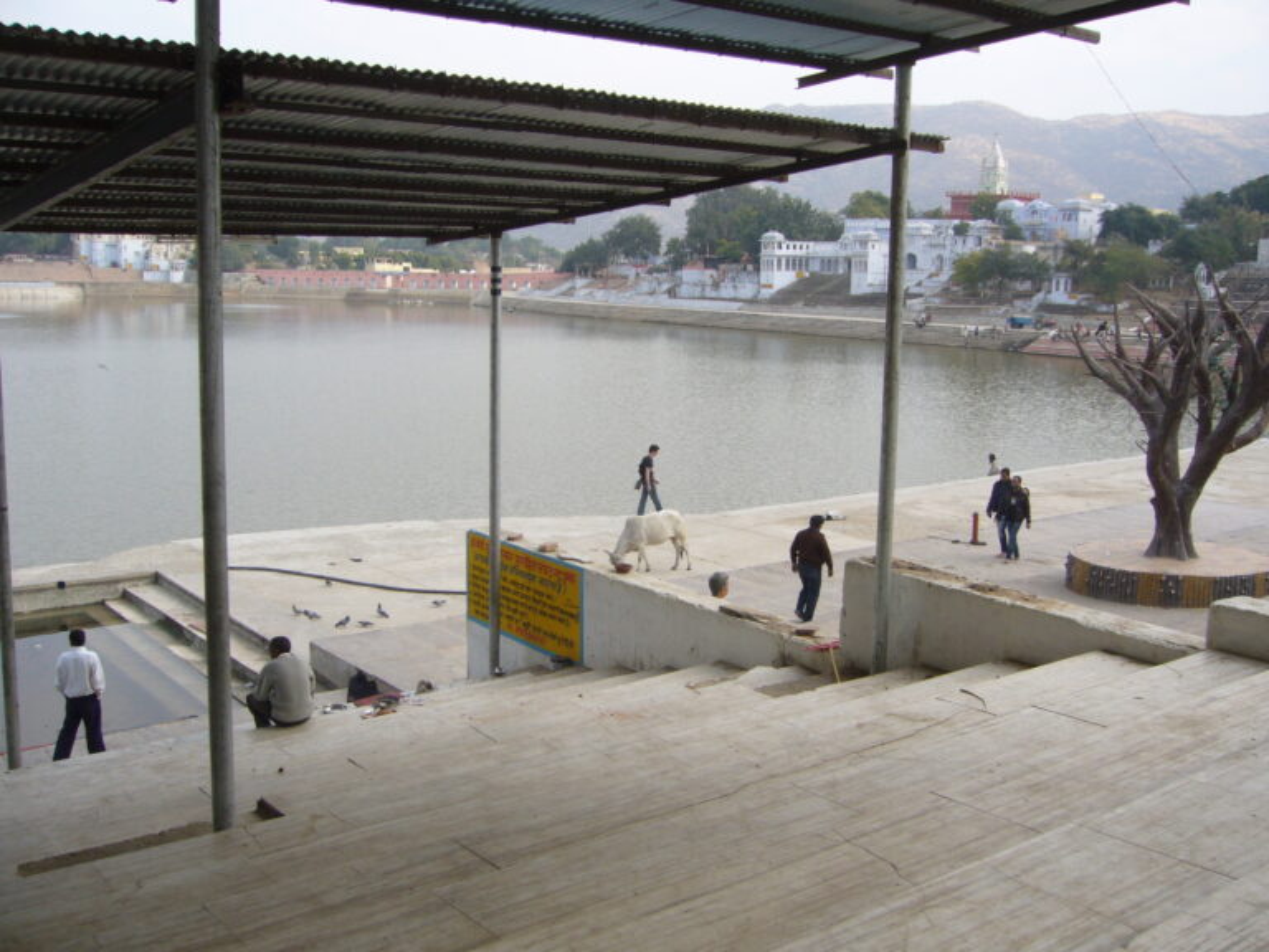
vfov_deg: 40.7
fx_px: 1283
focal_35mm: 35
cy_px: 476
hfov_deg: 52.6
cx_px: 634
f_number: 5.6
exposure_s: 1/250
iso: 80
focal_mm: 5.8
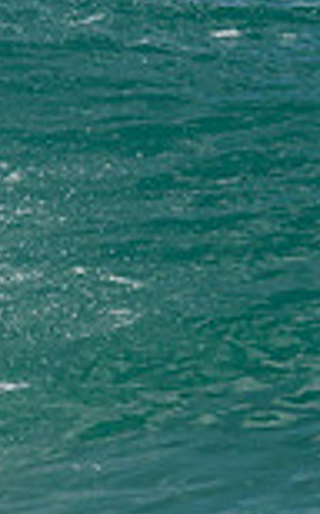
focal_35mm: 2371
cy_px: 8
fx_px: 33146
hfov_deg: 0.6
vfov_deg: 0.9
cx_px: -453
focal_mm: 500
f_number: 10
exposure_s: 1/2000
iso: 720
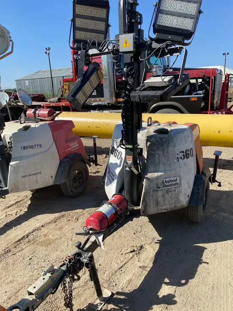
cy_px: 156
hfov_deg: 53.1
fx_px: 233
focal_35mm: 26
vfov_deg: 67.3
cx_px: 116
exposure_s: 1/2105
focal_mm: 4.25
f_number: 1.8
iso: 32
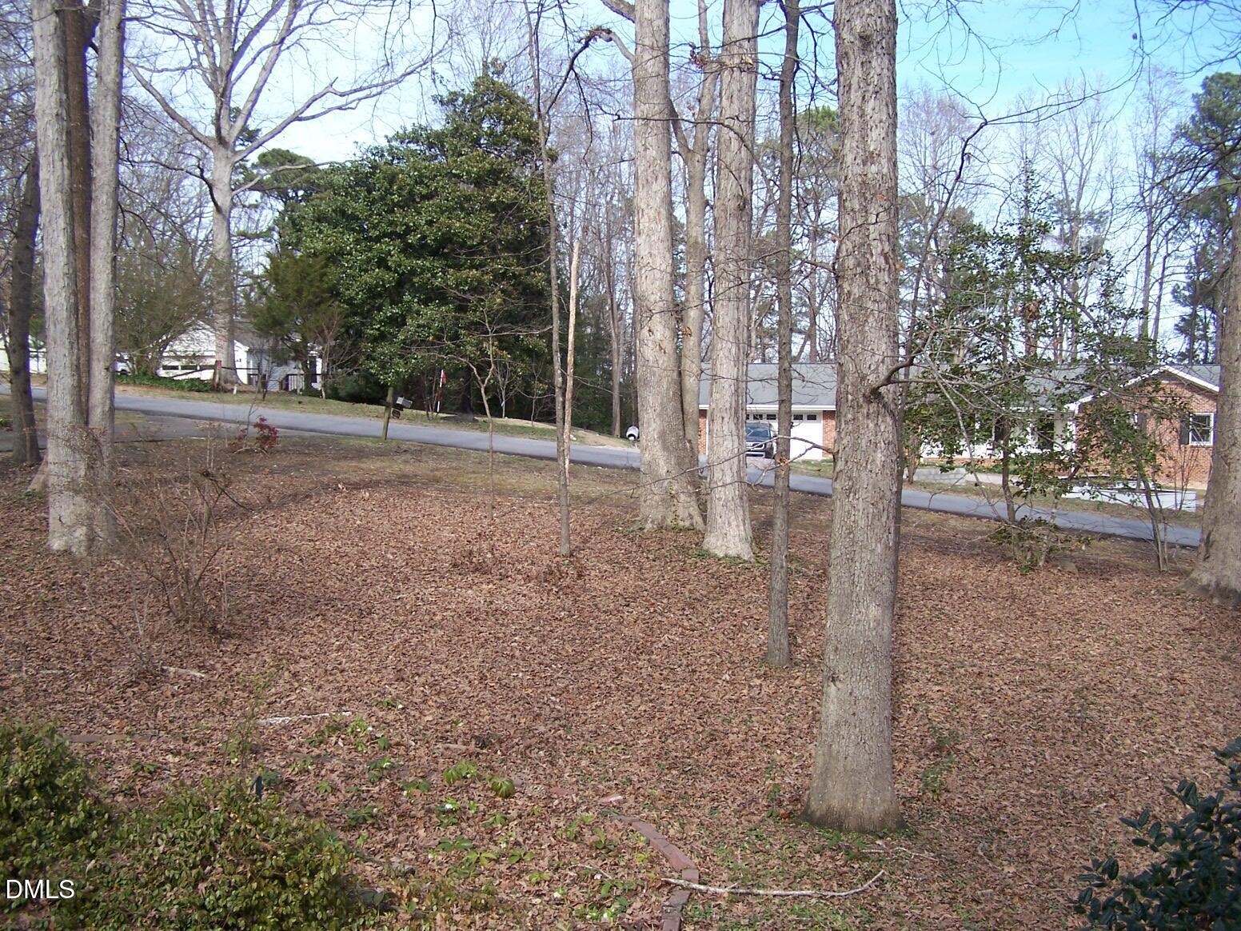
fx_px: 1362
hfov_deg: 49.0
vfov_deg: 37.7
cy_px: 466
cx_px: 620
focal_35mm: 38
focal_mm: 6.3
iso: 80
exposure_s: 1/350
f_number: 2.8
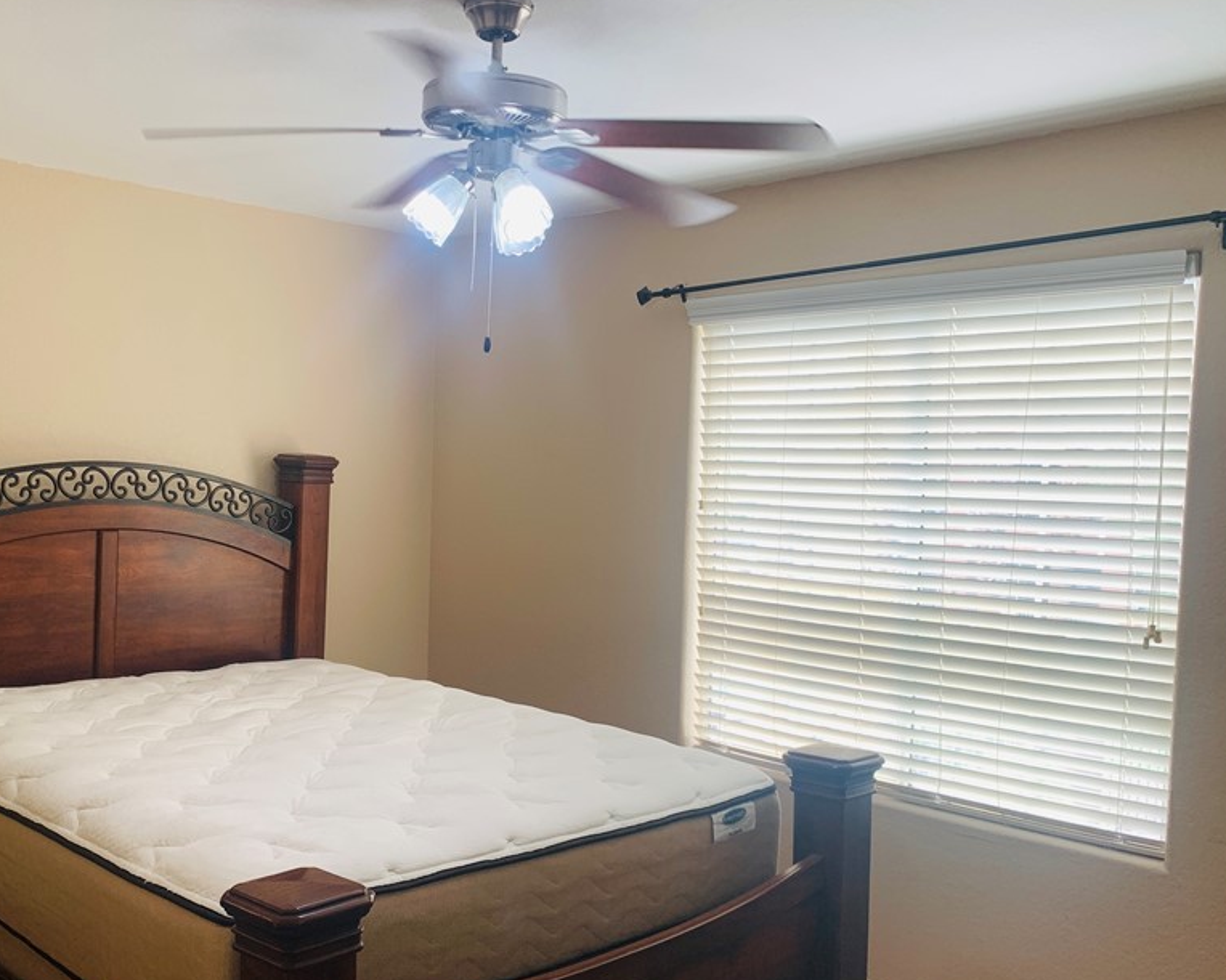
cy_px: 541
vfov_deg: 43.3
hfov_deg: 52.6
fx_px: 1234
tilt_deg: -4.2
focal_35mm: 34
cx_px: 505
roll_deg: -0.7
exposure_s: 1/120
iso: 50
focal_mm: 4.25
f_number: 1.8
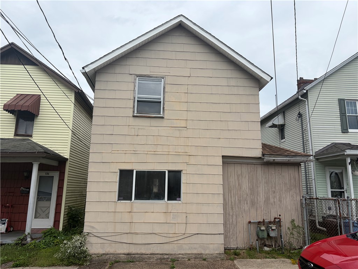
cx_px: 179
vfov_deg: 53.1
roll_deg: -0.8
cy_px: 134
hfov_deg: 67.3
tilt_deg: +12.5
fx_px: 269
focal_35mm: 26
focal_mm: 5.96
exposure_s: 1/1155
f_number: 1.6
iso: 50
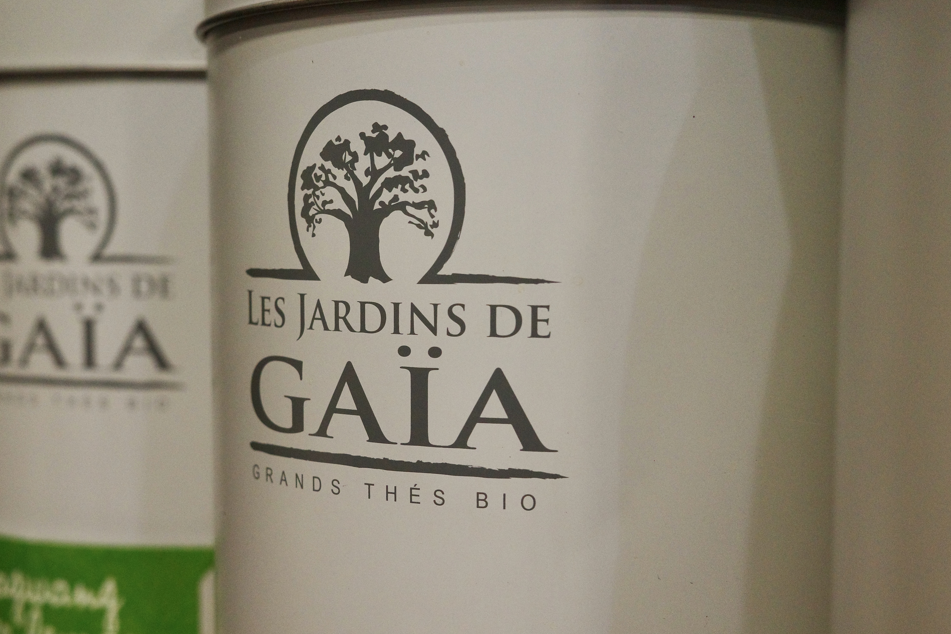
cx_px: 420
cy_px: 396
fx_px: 1426
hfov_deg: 36.8
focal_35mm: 54
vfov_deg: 25.0
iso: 2000
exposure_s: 1/200
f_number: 4
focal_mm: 26
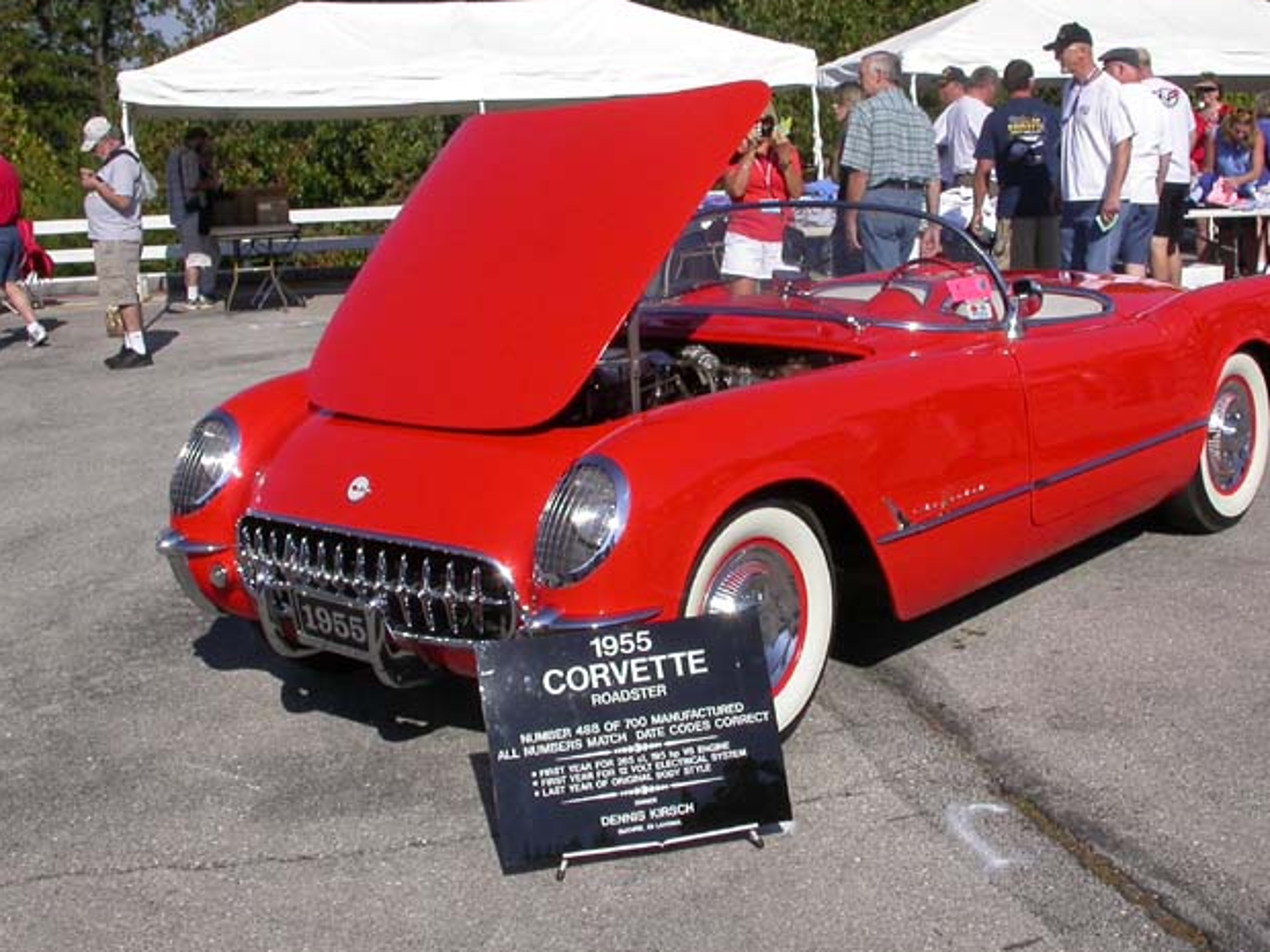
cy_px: 385
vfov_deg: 29.6
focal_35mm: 49
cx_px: 713
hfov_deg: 38.8
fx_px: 1798
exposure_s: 1/536
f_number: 7.5
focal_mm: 7.85
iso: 100
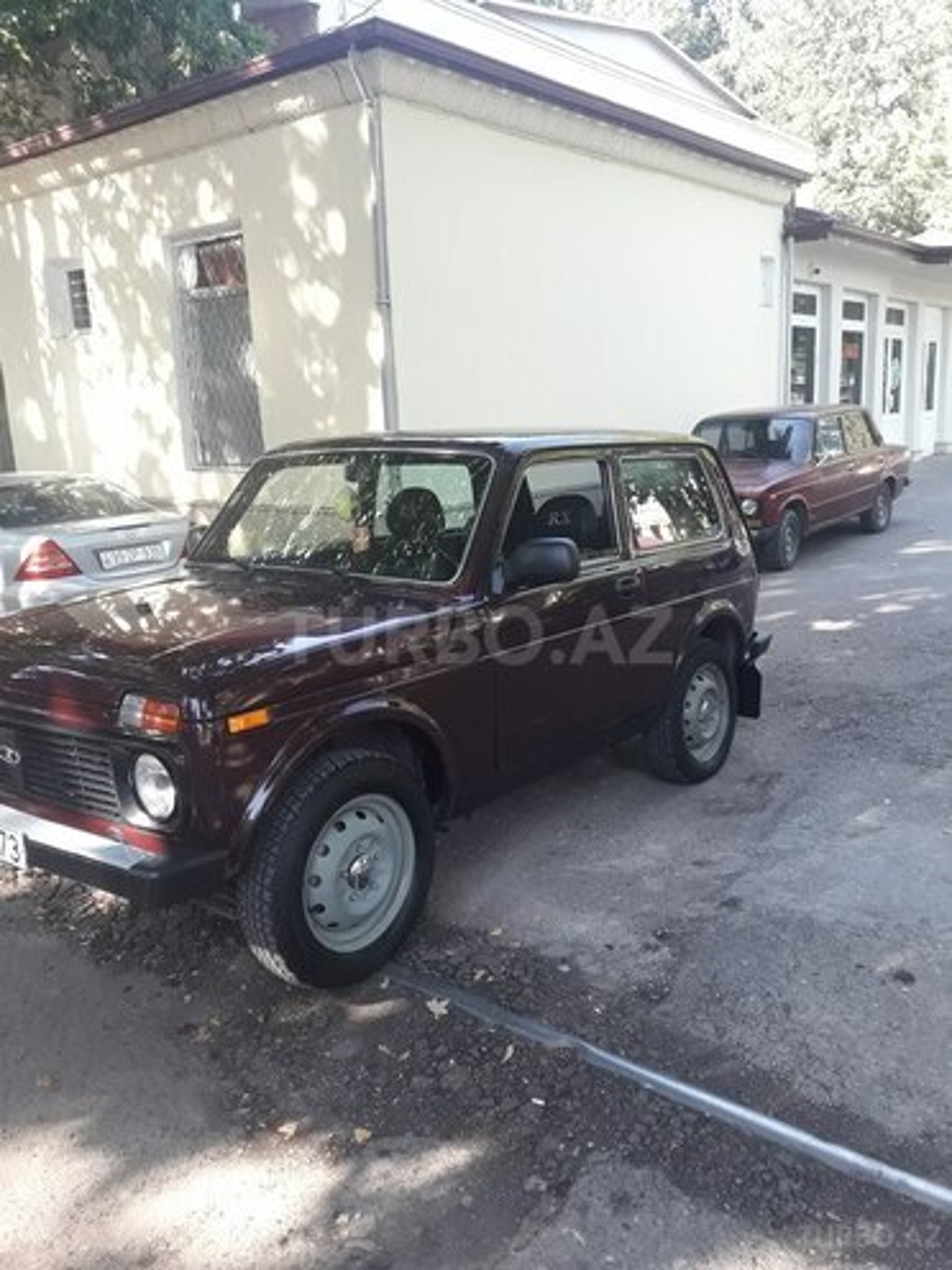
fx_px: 1027
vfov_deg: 63.4
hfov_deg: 49.7
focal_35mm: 28
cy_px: 635
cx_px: 476
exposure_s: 1/100
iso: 64
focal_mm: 3.7
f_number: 1.9
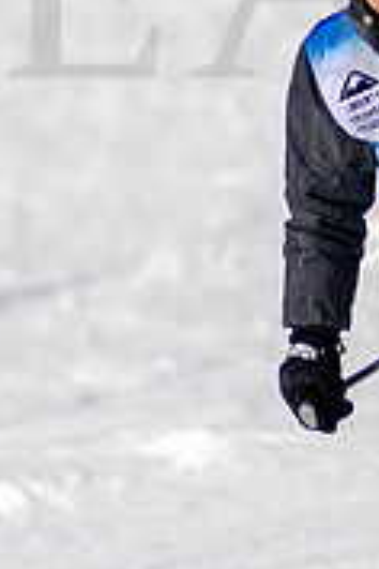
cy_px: 217
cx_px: 644
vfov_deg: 1.1
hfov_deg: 0.7
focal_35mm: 1934
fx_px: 30539
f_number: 2.8
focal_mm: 300
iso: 100
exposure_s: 1/6400
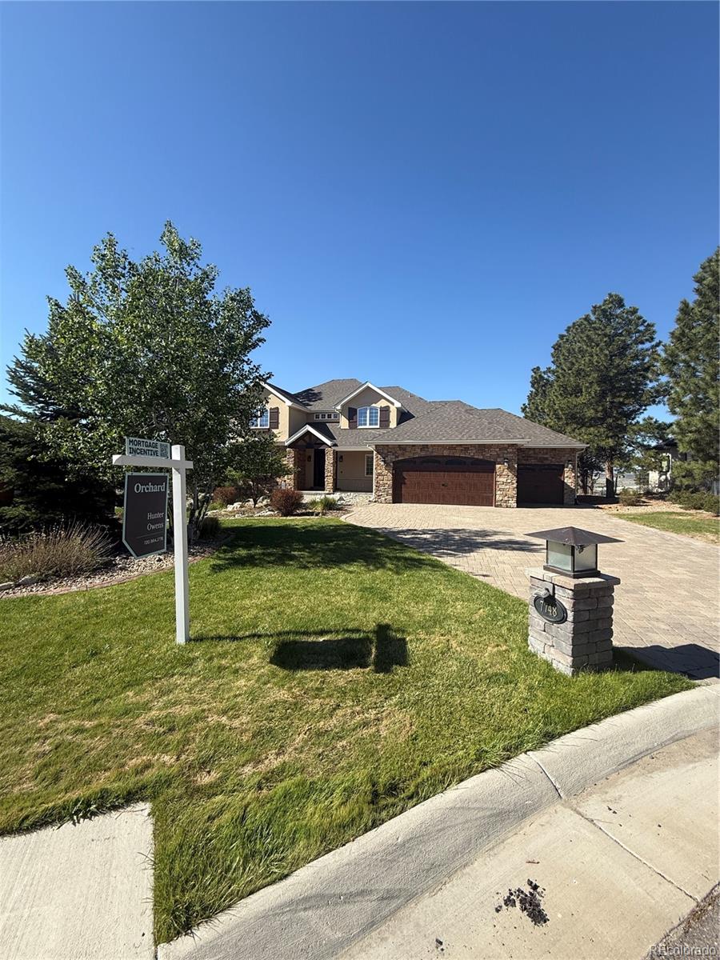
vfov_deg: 102.1
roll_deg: -1.4
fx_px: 388
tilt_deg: -0.5
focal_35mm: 14
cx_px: 360
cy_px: 480
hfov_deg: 85.7
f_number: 2.2
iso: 50
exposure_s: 1/1339
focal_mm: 2.22
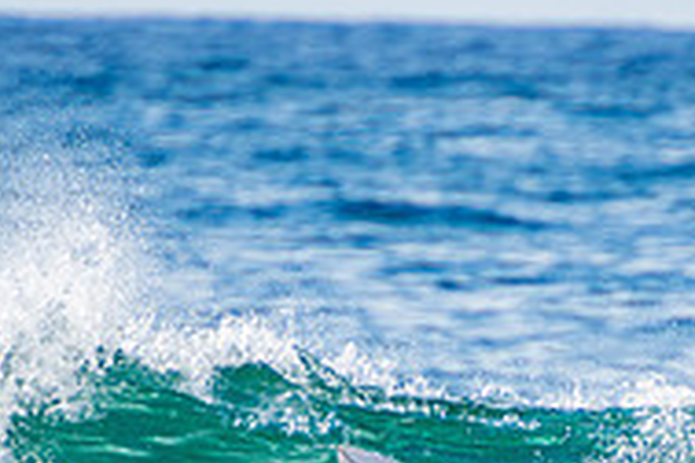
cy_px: 689
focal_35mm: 1845
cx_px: 522
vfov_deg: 0.7
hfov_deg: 1.1
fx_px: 35616
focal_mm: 400
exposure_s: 1/2000
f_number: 5.6
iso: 400
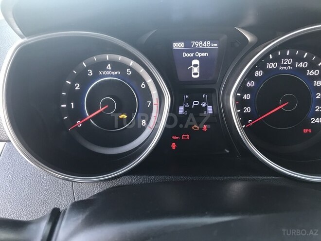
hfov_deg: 63.4
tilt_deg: -25.8
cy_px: 120
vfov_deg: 49.7
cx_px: 160
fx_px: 260
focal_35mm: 28
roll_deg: +0.5
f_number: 1.8
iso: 40
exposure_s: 1/31
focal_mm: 3.99
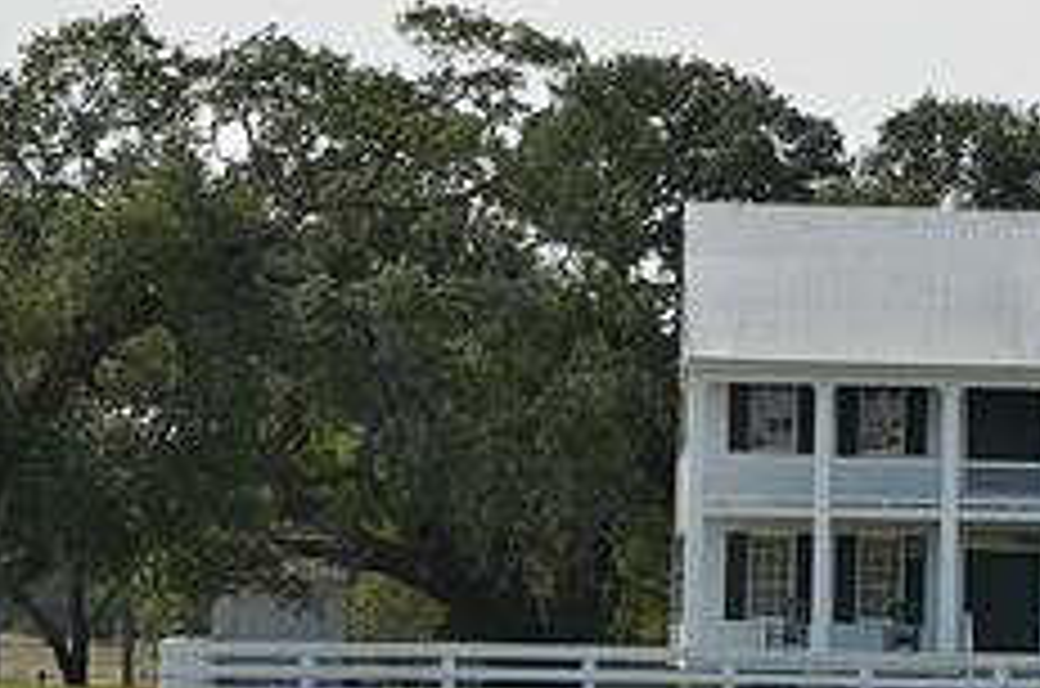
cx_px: 1108
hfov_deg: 7.8
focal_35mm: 264
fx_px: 7611
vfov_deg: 5.2
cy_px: 382
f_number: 7.1
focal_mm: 70
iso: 200
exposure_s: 1/200
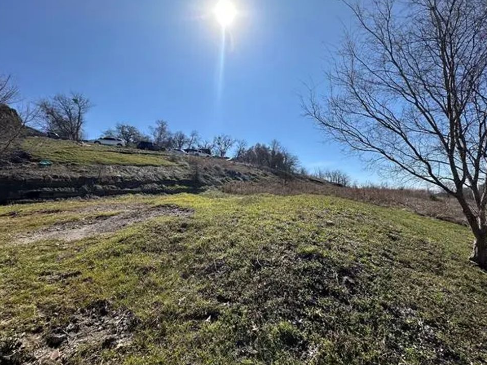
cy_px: 178
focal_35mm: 15
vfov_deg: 81.7
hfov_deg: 98.2
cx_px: 241
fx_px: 211
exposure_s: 1/2747
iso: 50
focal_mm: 2.22
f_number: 2.2
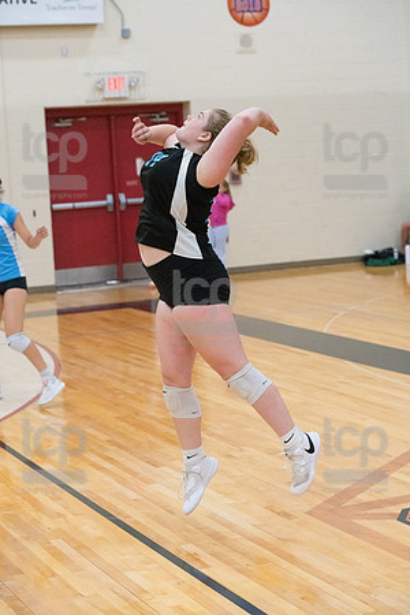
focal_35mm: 82
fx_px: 1401
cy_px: 308
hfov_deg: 16.7
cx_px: 205
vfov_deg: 24.8
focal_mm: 82
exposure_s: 1/1000
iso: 6400
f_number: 4.5
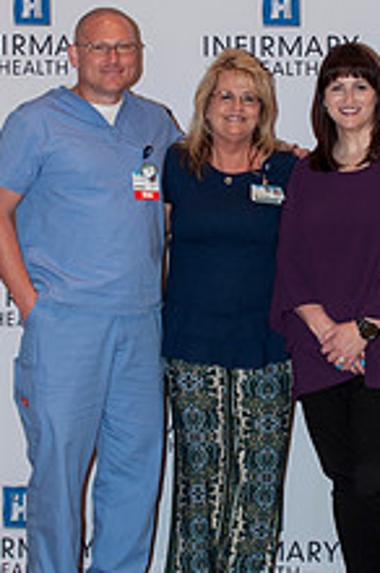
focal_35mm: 89
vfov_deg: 22.9
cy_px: 219
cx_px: 277
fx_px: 1414
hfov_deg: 15.3
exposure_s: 1/50
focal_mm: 29
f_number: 5.6
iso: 400
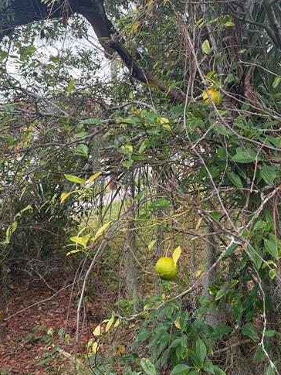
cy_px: 123
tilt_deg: +2.0
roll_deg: -0.3
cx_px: 139
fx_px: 411
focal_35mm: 38
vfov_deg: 48.1
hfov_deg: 37.7
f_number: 1.78
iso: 100
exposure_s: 1/414
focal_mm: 6.76
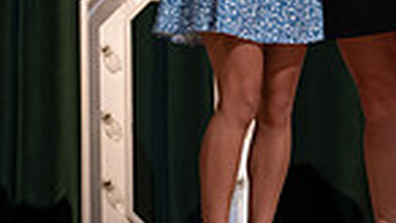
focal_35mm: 236
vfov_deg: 5.1
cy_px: -81
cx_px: 331
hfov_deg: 9.1
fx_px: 2477
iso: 500
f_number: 1.2
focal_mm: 50
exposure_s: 1/320
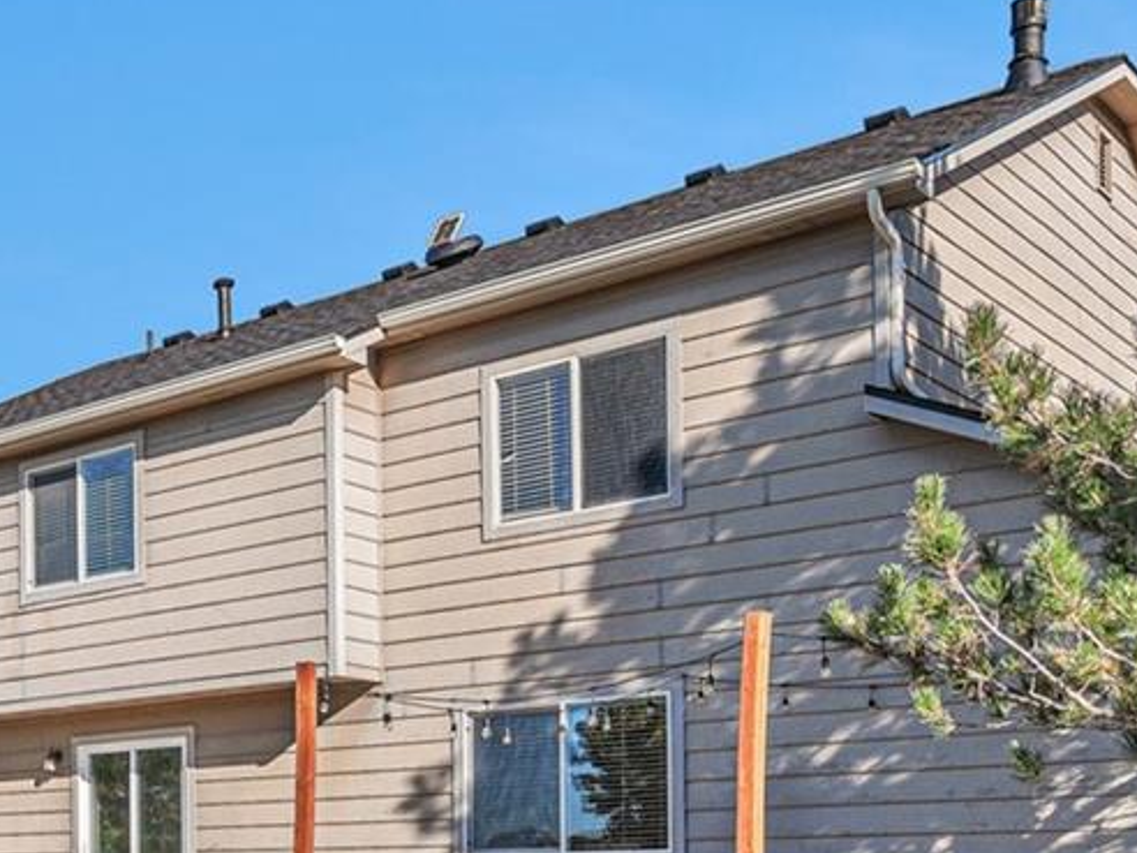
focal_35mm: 50
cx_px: 92
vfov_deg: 27.0
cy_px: 906
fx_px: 1642
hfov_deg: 35.7
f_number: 8
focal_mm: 16
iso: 100
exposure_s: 1/250
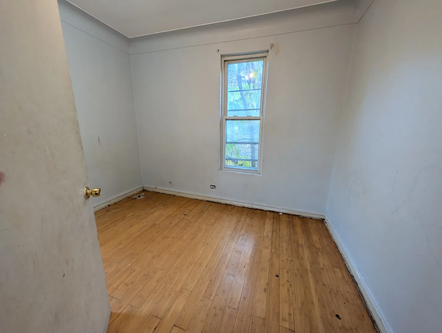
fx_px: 153
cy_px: 166
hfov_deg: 110.5
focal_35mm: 12
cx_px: 221
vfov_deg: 94.7
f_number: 1.7
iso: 44
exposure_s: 1/40
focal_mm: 2.02
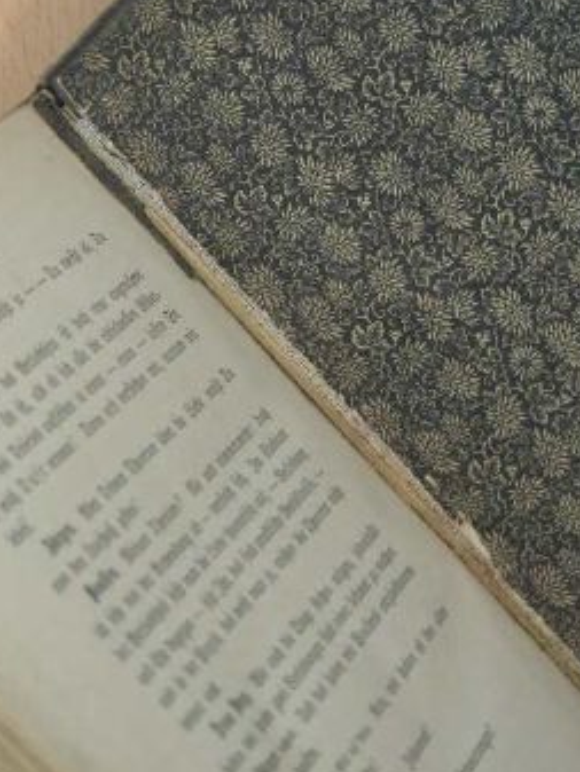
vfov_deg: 14.8
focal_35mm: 133
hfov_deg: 11.2
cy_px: 315
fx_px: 2969
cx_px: 264
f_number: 3.5
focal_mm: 16.5
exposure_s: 1/11.2
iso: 100
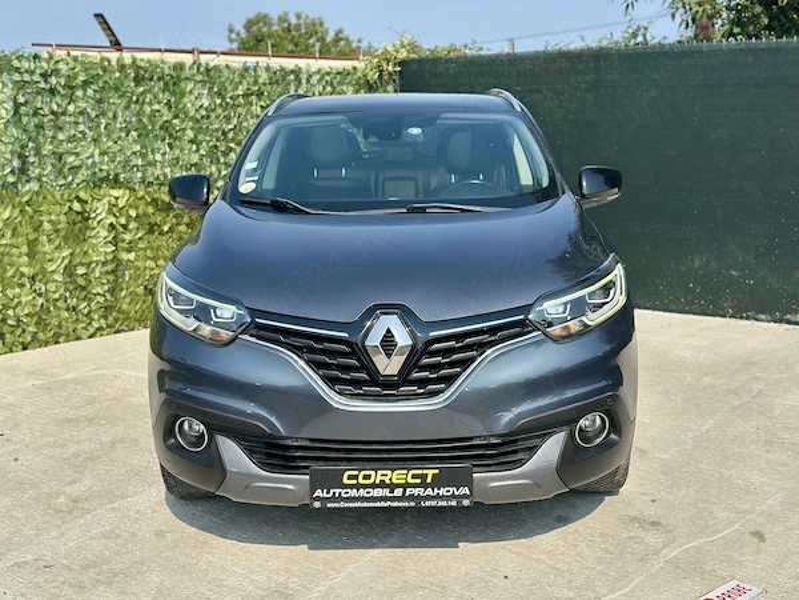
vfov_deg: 30.3
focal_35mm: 48
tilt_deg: -9.9
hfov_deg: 39.7
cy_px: 300
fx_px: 1108
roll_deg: +0.8
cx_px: 400
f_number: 1.78
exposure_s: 1/4367
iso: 100
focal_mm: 6.86
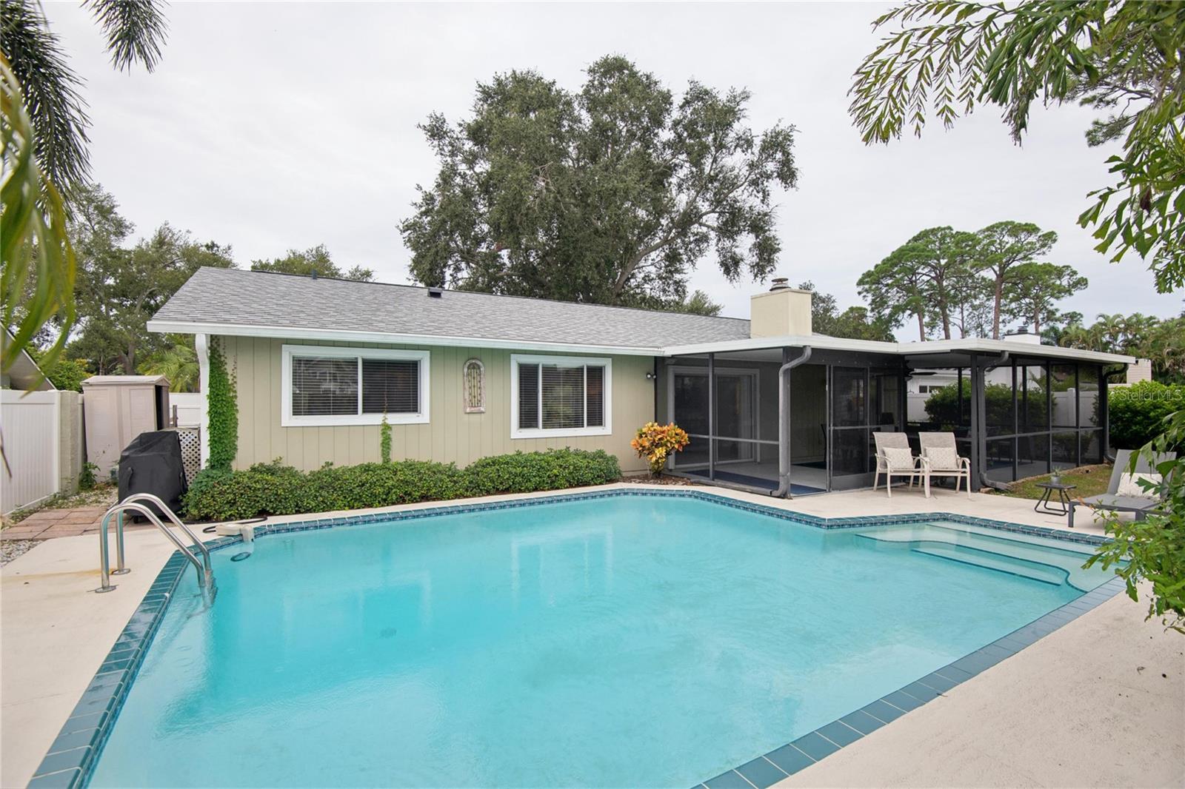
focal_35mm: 16
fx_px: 527
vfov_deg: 73.7
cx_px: 592
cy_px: 394
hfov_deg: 96.7
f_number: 7.1
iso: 100
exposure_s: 1/320
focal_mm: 16
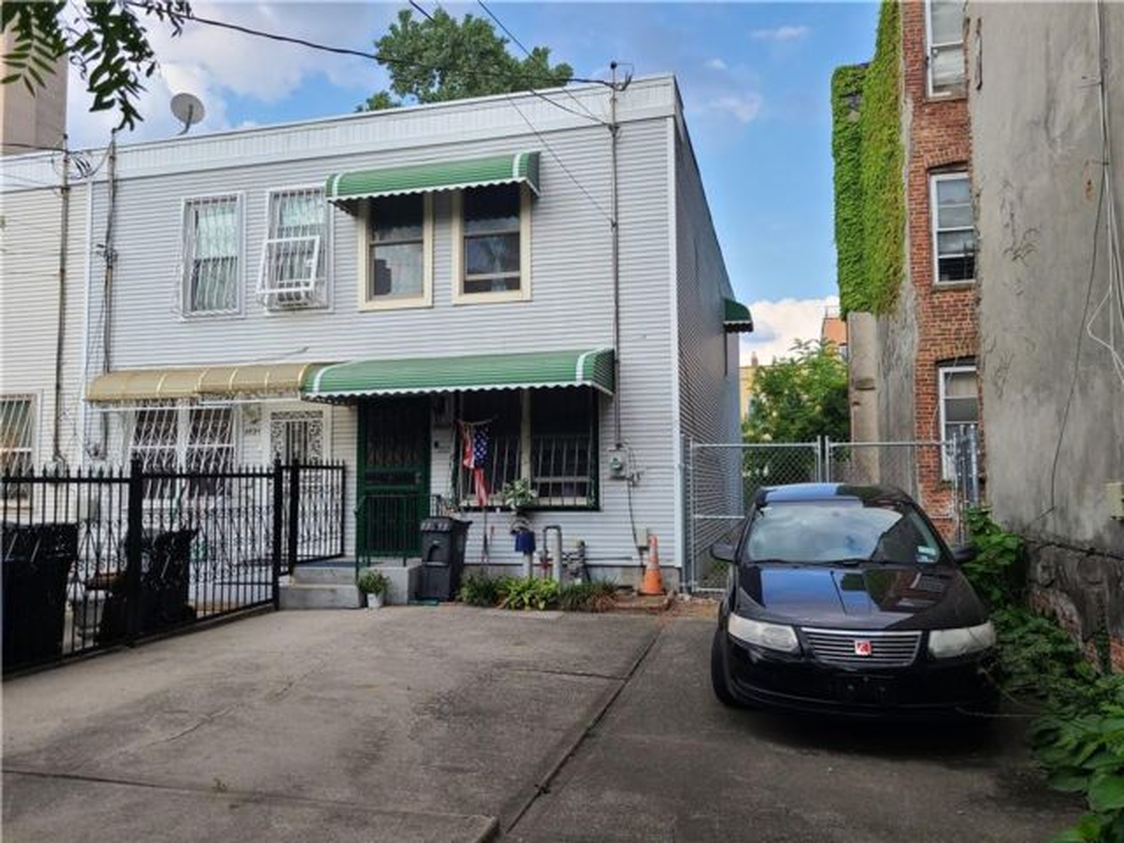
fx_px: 844
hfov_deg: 67.3
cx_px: 562
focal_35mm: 26
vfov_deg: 53.1
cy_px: 422
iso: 40
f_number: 1.8
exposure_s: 1/836
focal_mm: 5.4
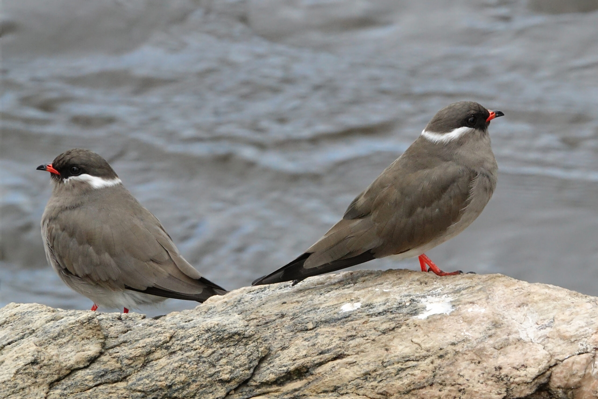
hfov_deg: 3.7
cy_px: 200
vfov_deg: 2.5
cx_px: 299
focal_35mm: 561
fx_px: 9319
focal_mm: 205.6
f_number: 8
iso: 800
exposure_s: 1/250
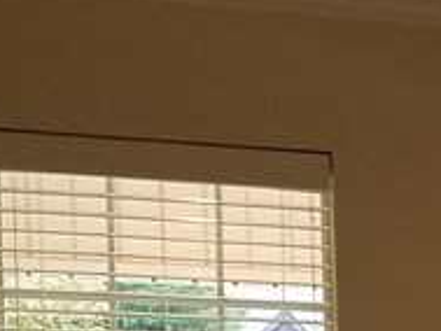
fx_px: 1797
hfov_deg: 12.1
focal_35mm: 141
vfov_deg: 10.0
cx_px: 936
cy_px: 580
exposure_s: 1/60
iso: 200
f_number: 1.7
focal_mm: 4.2
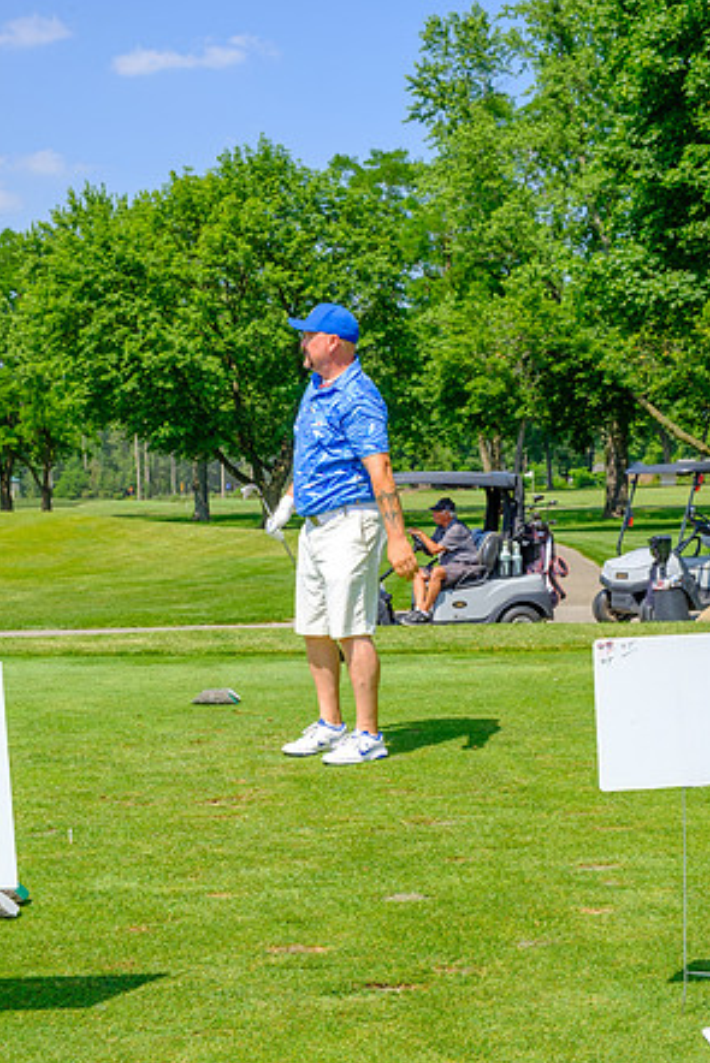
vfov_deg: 36.2
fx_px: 1626
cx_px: 356
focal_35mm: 55
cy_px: 539
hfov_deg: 24.6
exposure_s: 1/320
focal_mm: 35.8
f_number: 9
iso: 200
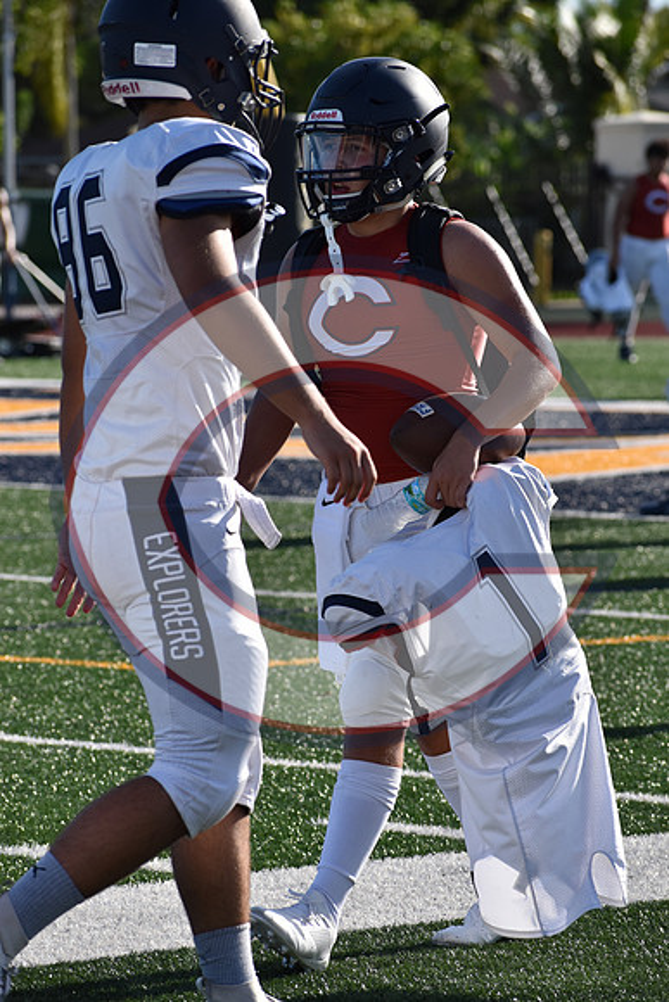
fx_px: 6685
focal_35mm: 240
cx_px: 334
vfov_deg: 8.6
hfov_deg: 5.7
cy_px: 501
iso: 400
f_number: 7.1
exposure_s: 1/1600
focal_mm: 160
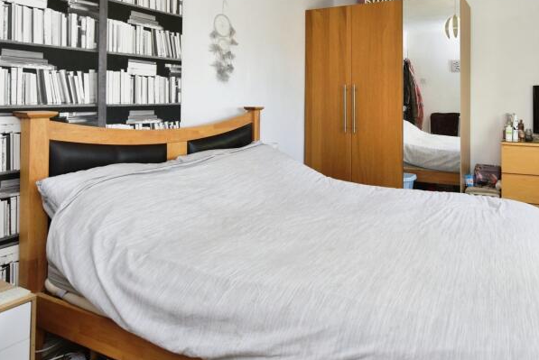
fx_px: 360
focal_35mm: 24
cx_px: 367
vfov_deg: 51.7
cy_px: 107
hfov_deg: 71.2
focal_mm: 14
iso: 800
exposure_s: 1/90
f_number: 4.8
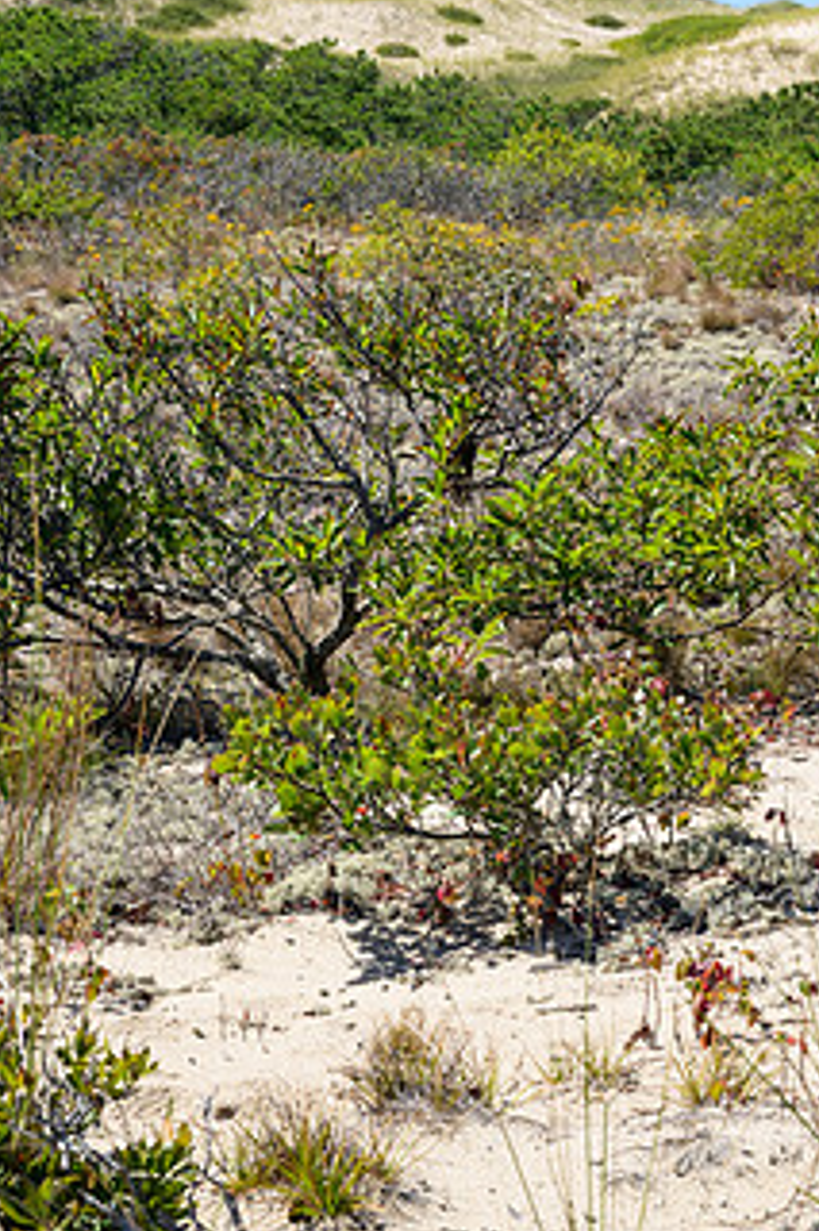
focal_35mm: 90
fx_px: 3074
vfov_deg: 22.5
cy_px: 377
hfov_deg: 15.2
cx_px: 469
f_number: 14
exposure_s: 1/320
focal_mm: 64
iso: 400
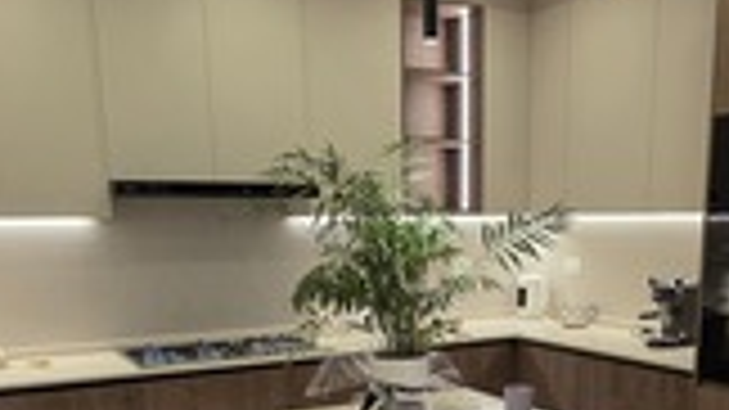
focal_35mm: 40
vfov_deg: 27.8
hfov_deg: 50.2
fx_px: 773
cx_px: 434
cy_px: 417
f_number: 1.9
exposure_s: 1/100
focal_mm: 2.2
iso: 160
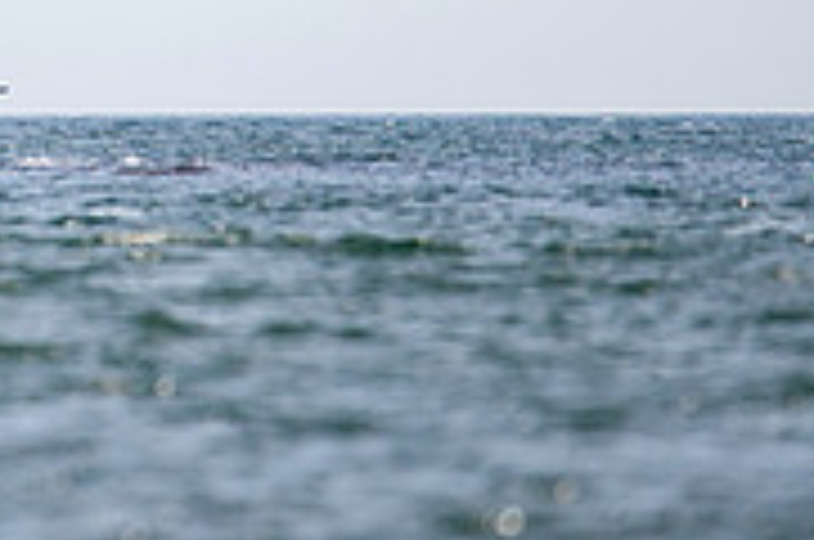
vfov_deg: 0.7
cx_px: -333
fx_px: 45481
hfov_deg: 1.0
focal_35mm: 2015
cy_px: -284
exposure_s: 1/3200
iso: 400
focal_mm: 600
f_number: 5
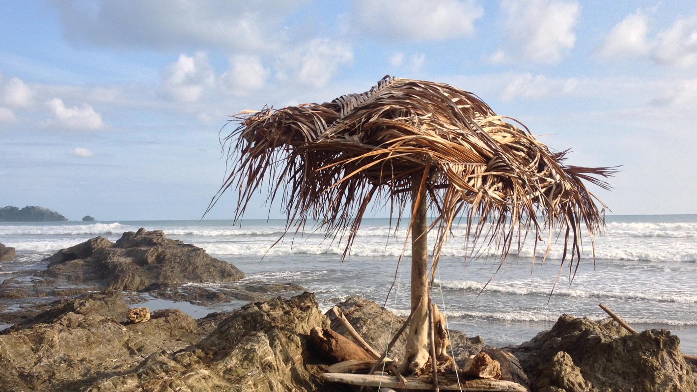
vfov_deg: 27.6
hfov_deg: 47.3
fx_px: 795
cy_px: 248
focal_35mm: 43
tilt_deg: -5.2
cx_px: 320
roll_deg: +0.8
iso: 50
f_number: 2.4
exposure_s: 1/1381
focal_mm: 4.28
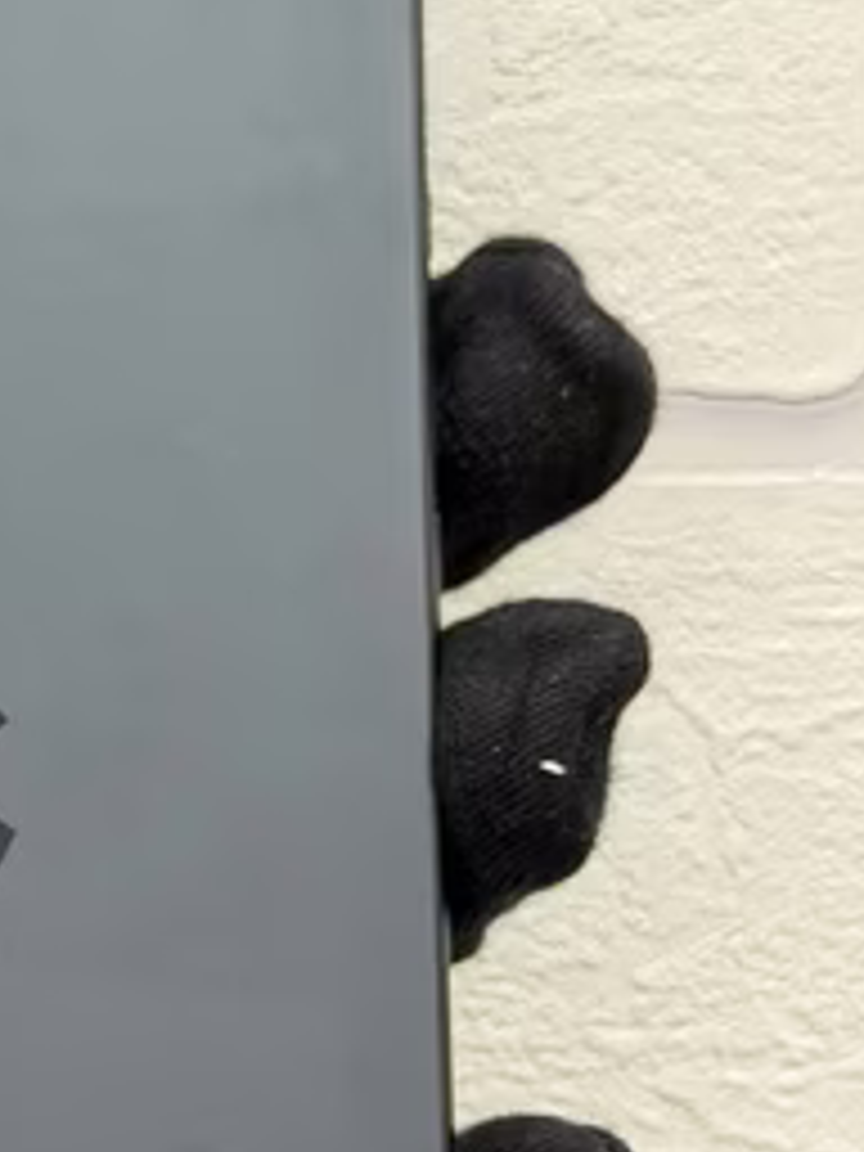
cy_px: 891
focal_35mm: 120
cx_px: -194
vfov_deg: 16.3
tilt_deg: -0.9
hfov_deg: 12.1
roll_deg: -1.9
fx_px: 3994
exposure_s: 1/50
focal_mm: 6.76
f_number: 1.78
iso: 160
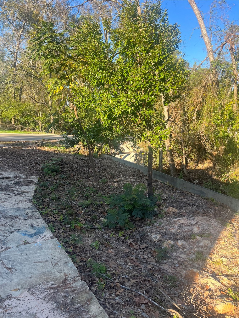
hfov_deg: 53.1
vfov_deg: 67.3
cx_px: 120
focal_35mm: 26
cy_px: 159
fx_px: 239
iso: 50
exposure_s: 1/550
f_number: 1.6
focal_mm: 5.1
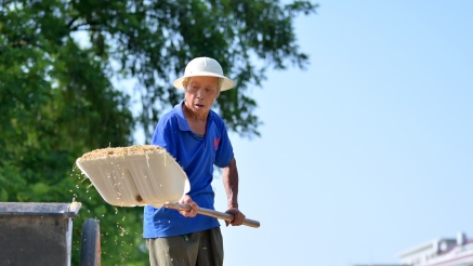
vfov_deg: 12.6
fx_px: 1204
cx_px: 304
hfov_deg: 22.2
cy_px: 199
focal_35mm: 96
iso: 125
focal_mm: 50
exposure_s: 1/3200
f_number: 2
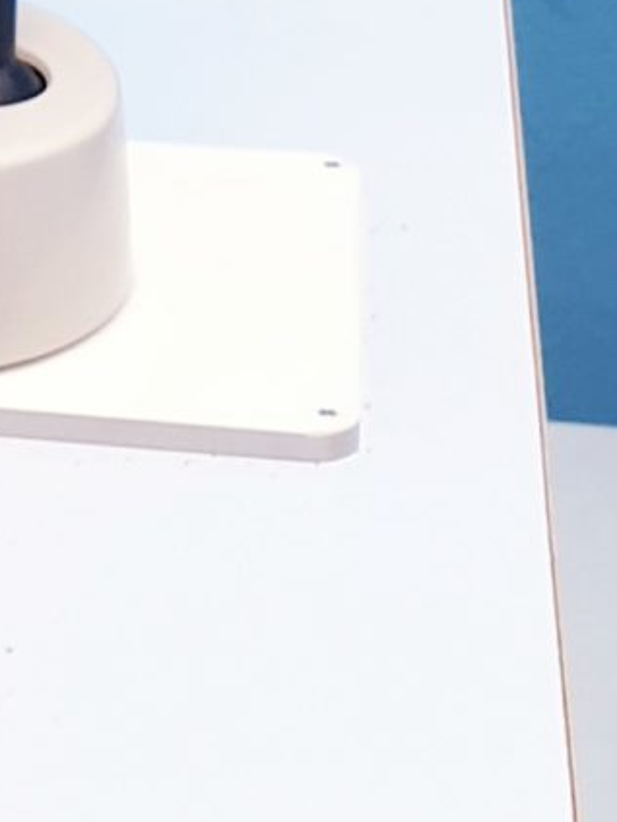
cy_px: -772
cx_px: -883
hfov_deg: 8.6
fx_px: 3731
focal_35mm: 157
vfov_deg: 11.5
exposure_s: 1/50
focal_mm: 4.3
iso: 200
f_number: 2.4
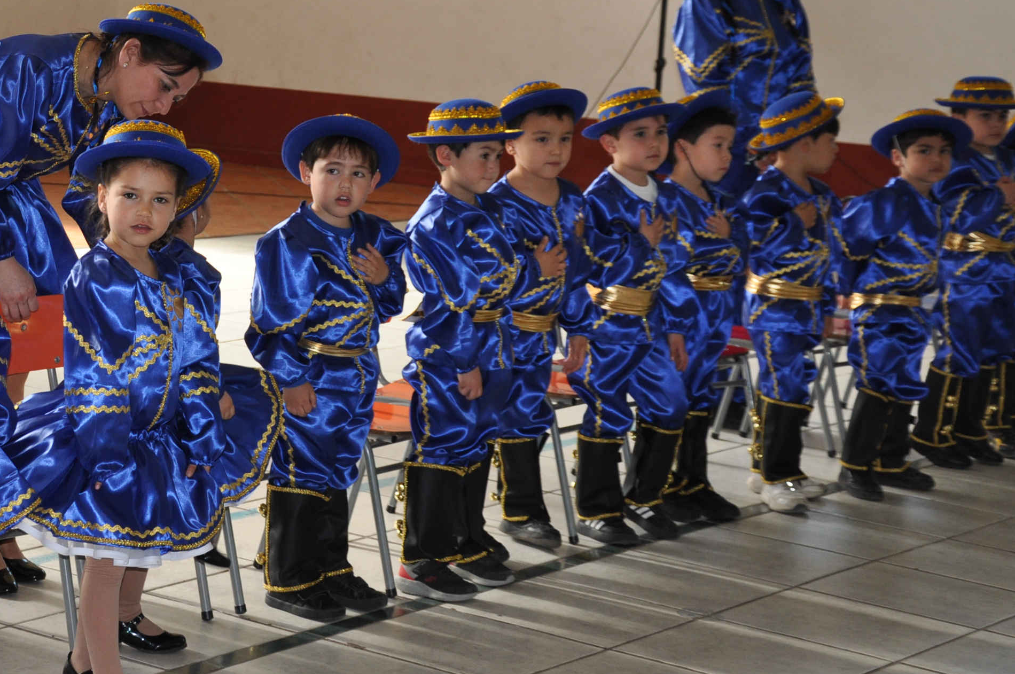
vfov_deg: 15.2
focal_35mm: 89
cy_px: 128
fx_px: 2502
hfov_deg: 22.6
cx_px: 183
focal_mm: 35
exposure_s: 1/125
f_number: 4.5
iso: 400
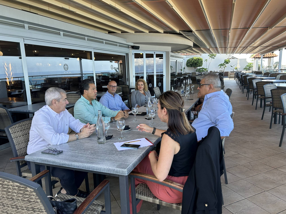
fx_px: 215
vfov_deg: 53.1
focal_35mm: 26
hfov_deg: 67.3
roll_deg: +1.7
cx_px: 143
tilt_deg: -9.6
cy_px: 107
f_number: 1.5
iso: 40
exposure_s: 1/234
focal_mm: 5.7
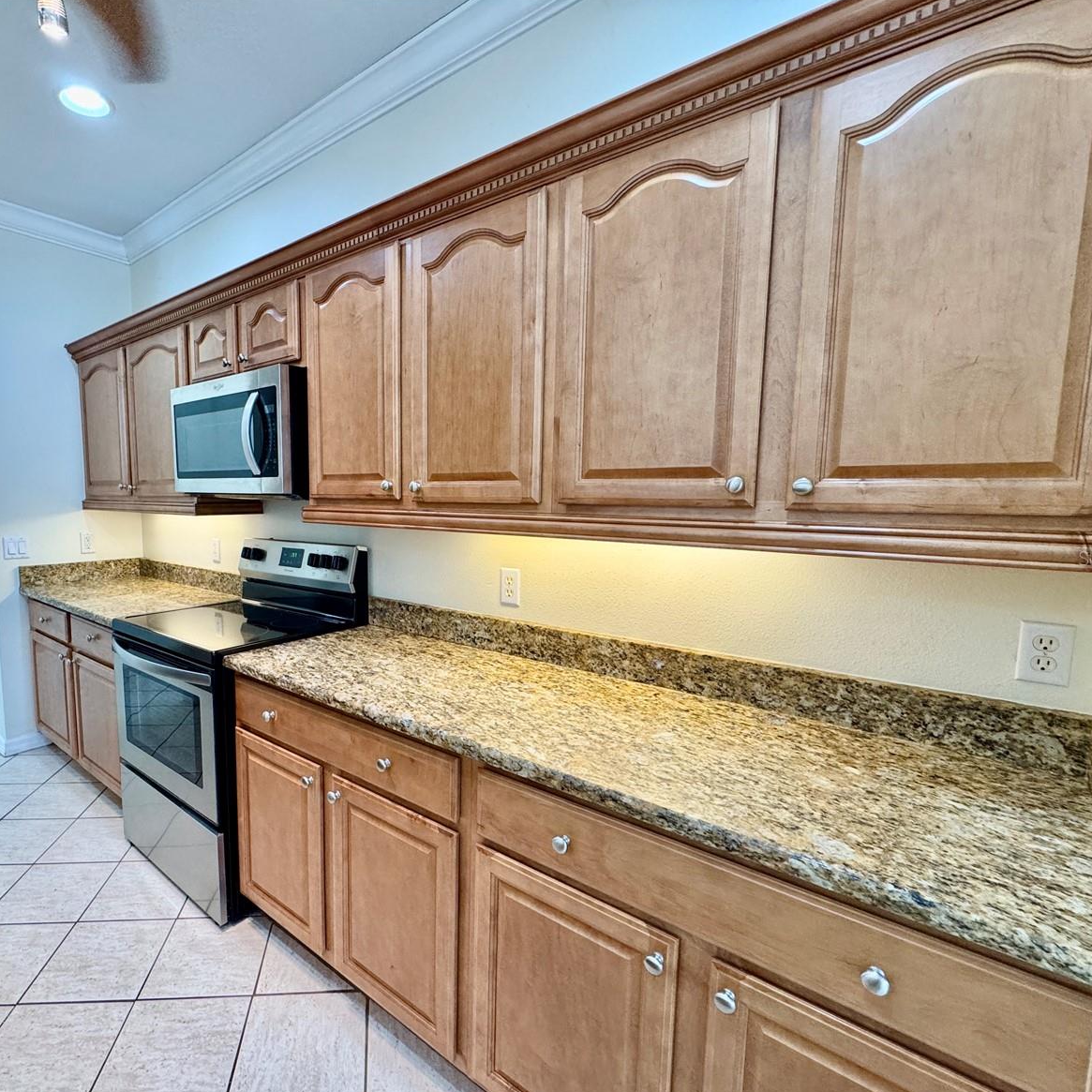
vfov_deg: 84.0
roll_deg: +0.0
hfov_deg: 82.6
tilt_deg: -5.7
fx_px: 607
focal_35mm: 17
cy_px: 558
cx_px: 417
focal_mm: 2.22
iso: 250
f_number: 2.2
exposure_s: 1/120
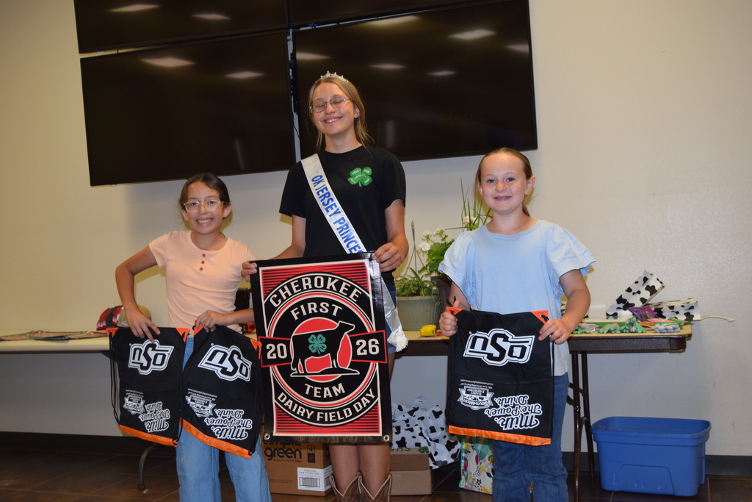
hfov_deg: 47.9
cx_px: 376
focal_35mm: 40
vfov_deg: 33.0
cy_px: 251
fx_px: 846
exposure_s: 1/100
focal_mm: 27
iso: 800
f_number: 5
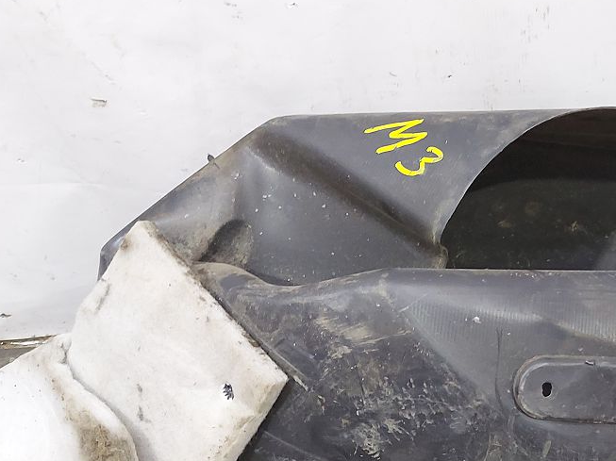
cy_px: 311
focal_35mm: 51
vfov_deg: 28.3
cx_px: 568
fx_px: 907
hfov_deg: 35.1
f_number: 1.8
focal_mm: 5.23
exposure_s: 1/50
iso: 250
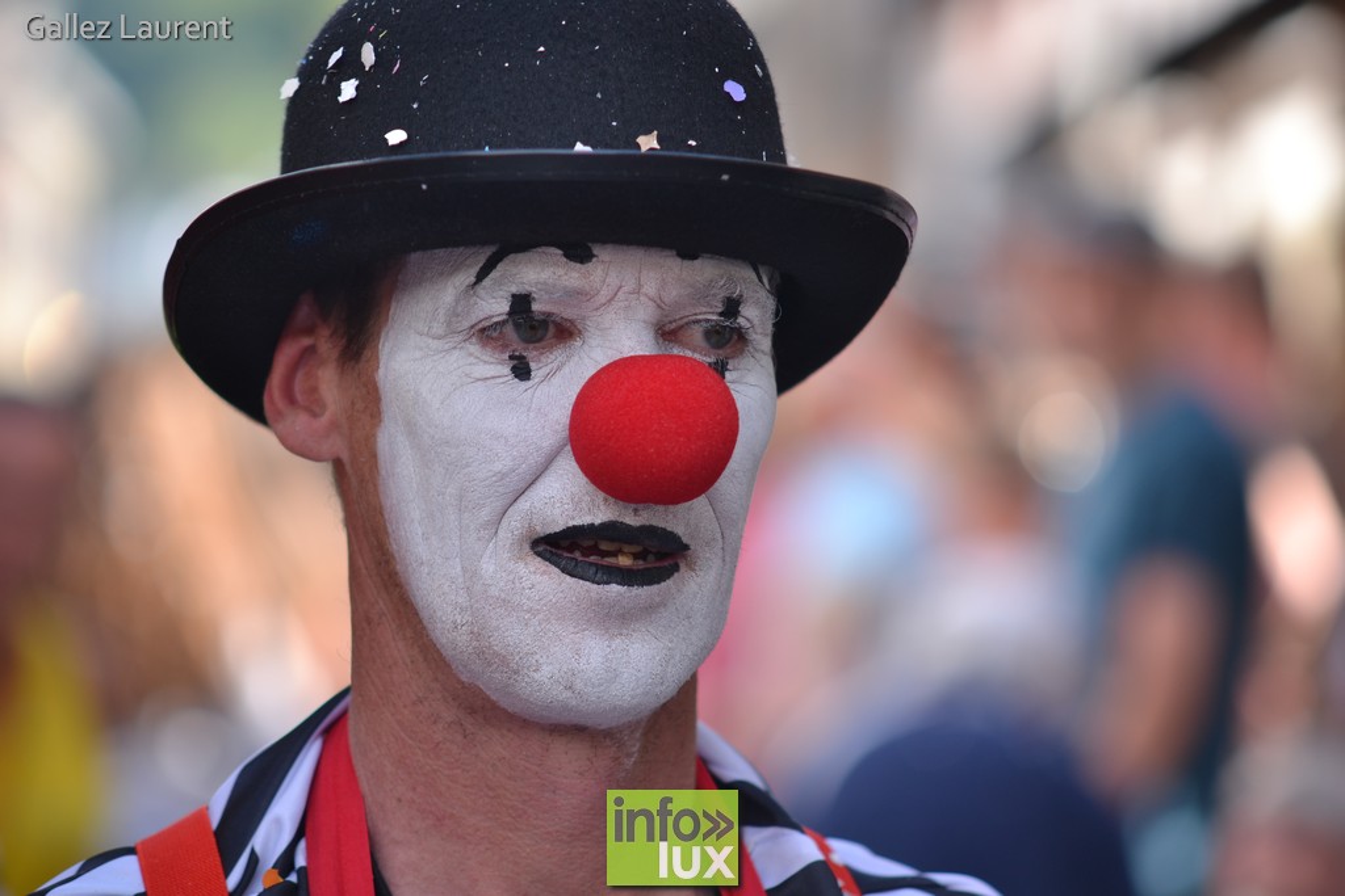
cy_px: 448
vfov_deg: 7.6
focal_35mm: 180
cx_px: 672
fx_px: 6725
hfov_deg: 11.4
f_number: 3.2
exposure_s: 1/200
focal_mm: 120
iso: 100
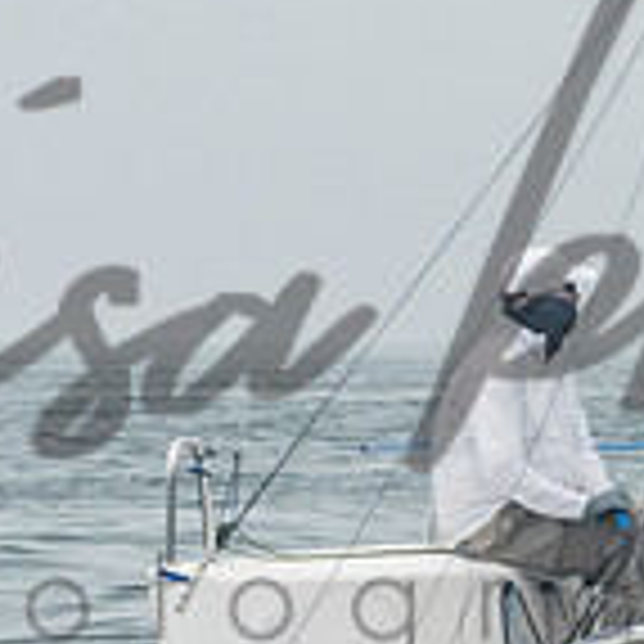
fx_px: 11976
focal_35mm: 569
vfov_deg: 3.1
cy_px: 265
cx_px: 753
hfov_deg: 3.1
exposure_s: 1/400
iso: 800
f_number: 14
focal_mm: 105
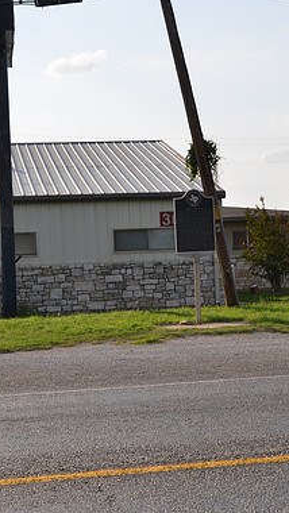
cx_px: 162
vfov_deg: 25.4
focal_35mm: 84
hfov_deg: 14.4
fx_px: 1141
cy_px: 255
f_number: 10
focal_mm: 35
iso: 100
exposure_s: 1/250
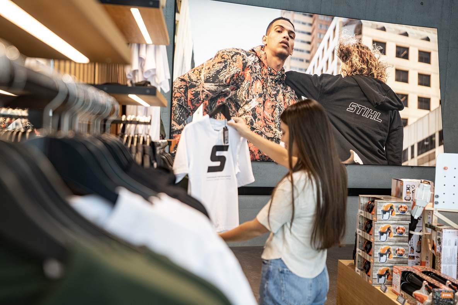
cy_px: 152
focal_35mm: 35
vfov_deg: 37.9
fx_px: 445
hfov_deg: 54.4
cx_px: 229
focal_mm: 35
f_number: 2.8
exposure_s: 1/125
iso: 320
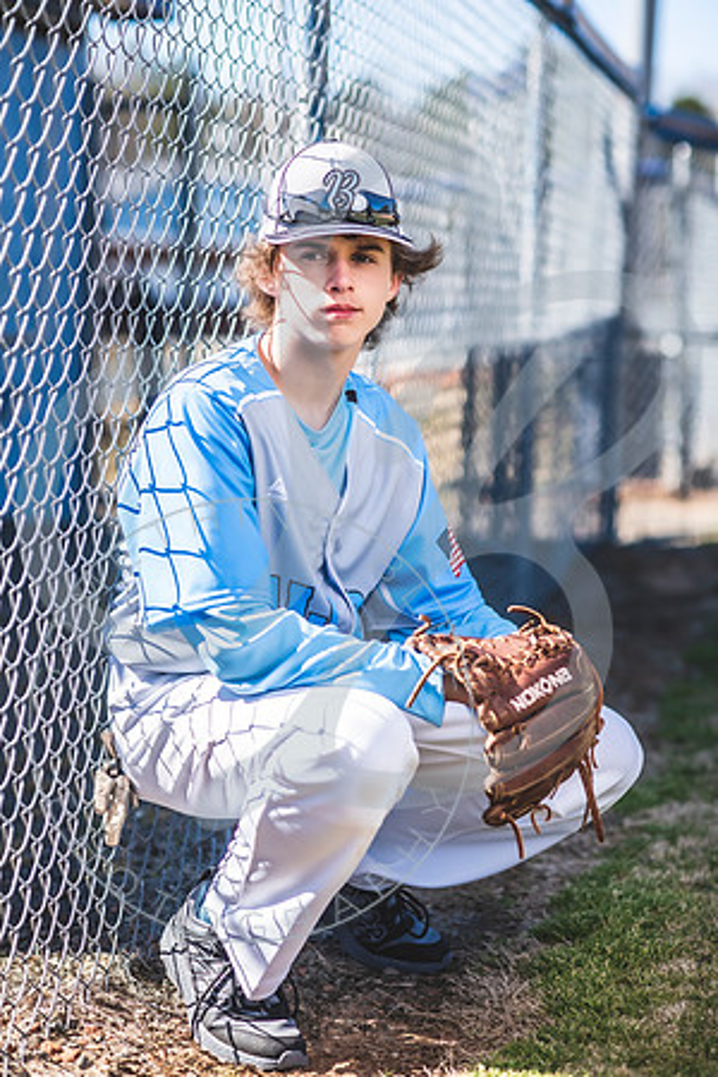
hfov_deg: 16.1
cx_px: 359
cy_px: 538
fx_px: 2543
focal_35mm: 85
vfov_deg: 23.9
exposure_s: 1/1000
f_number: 2.8
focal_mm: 85
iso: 100
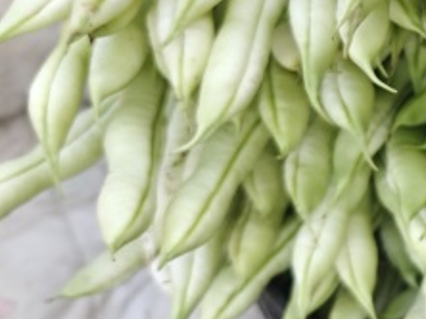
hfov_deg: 21.0
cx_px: 585
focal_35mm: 83
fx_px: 1020
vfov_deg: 17.6
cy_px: 83
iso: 50
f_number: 1.6
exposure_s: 1/190
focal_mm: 6.06
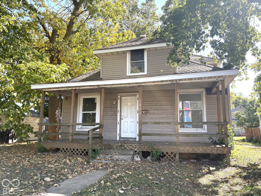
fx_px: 196
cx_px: 130
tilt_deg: +8.2
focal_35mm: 26
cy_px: 98
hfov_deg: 67.3
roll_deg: -0.5
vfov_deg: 53.1
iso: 64
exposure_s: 1/861
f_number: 1.6
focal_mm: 5.96
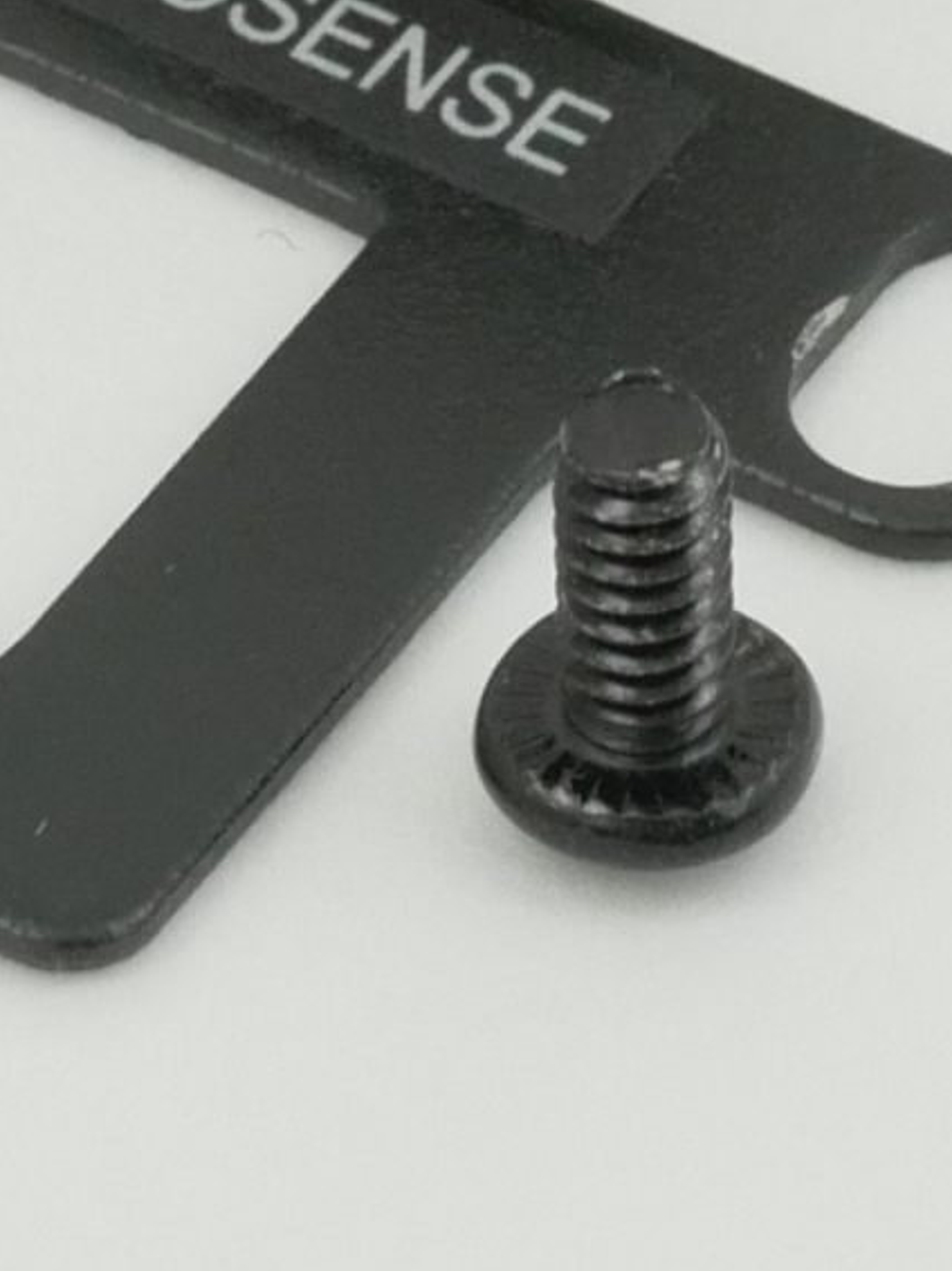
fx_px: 17871
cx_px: 393
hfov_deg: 3.1
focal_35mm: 487
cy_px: -1392
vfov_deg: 4.0
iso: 800
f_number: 6.3
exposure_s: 1/160
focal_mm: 30
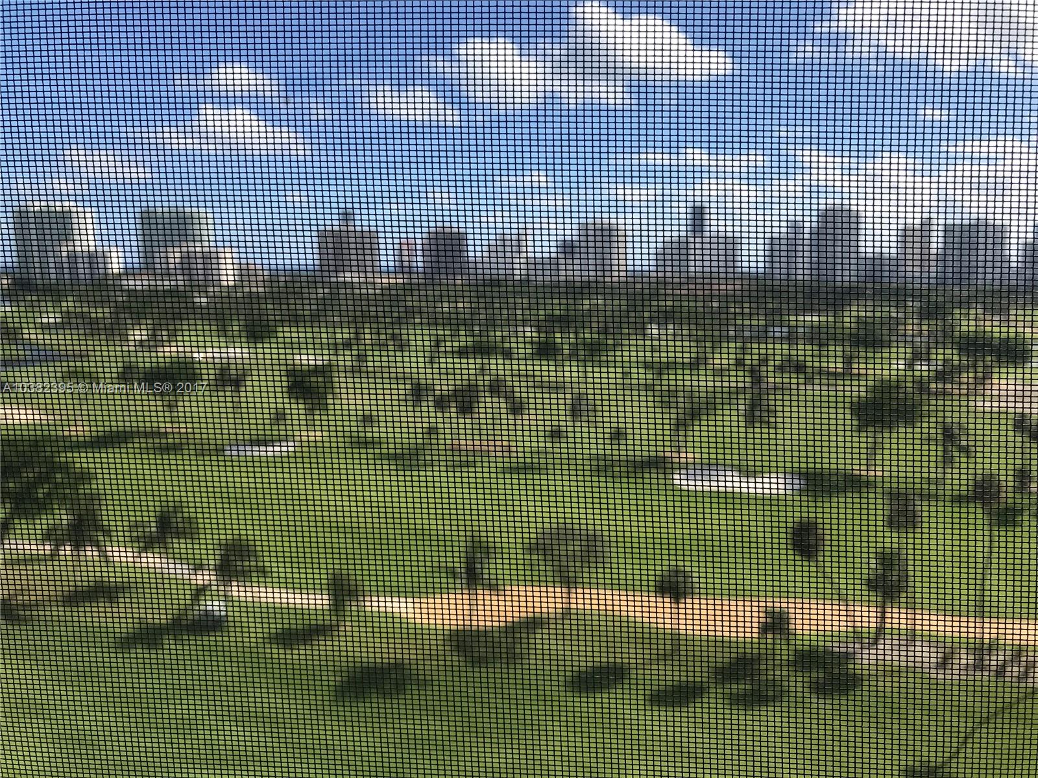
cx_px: 519
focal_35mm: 28
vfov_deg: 49.7
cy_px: 389
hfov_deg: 63.4
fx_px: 840
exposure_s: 1/2179
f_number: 1.8
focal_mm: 3.99
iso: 20
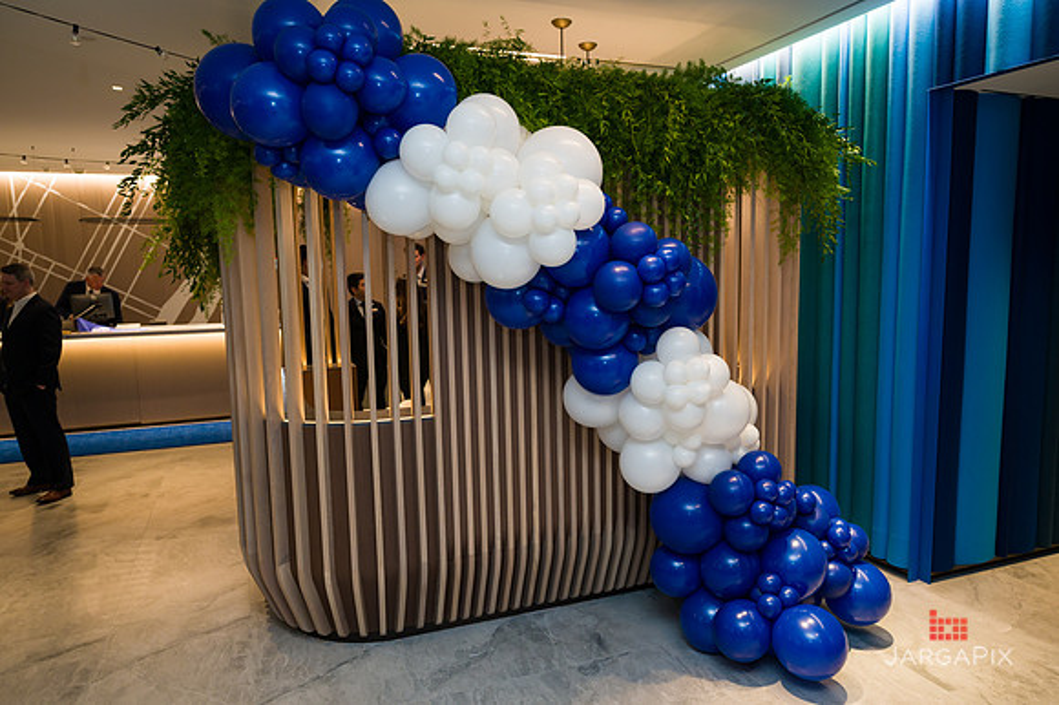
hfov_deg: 70.8
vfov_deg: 50.7
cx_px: 547
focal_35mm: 25
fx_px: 744
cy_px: 359
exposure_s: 1/160
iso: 400
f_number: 3.5
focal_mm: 24
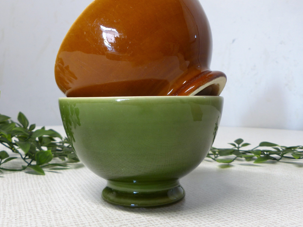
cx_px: 138
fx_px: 315
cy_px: 97
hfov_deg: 51.3
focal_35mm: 36
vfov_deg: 39.6
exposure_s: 1/10
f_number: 2.8
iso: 100
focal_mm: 5.3
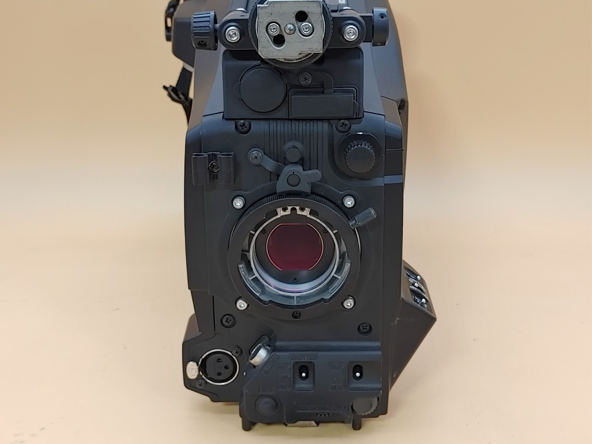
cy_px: 222
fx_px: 889
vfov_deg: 28.0
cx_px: 296
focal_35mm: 52
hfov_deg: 36.8
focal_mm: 4.36
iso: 100
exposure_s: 1/61
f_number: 1.8
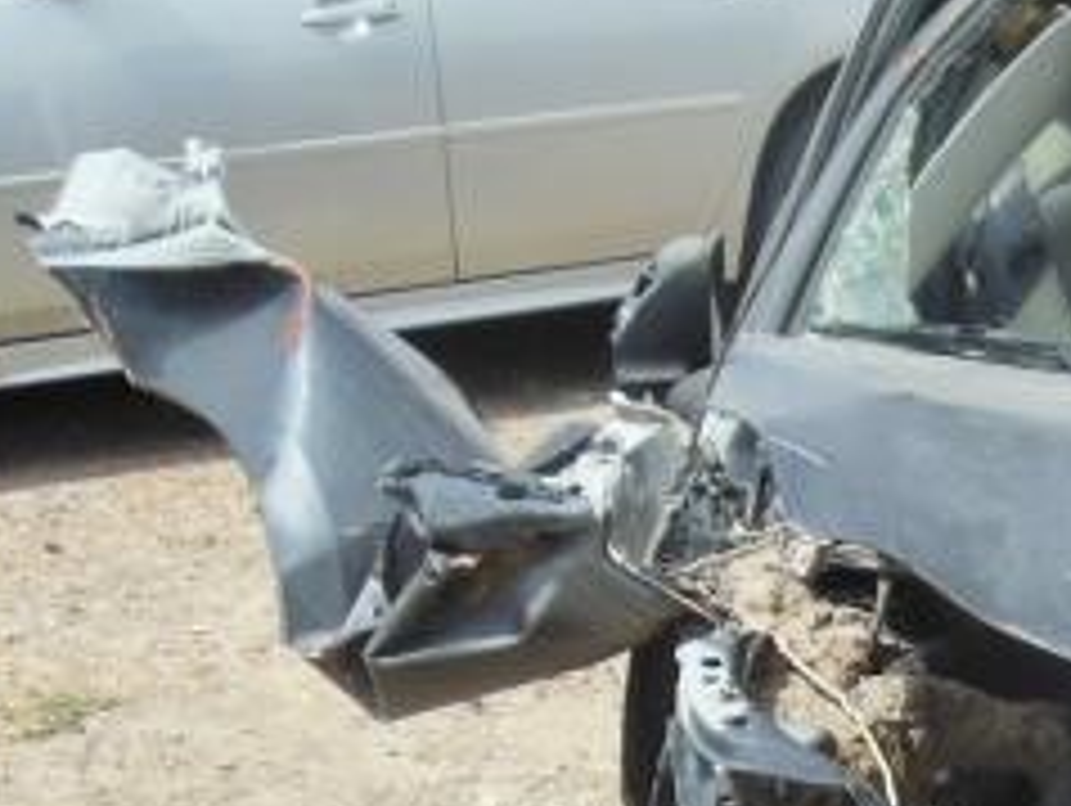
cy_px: 1108
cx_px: 1166
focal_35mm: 84
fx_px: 2602
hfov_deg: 22.1
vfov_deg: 16.4
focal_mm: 4.5
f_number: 3.2
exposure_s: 1/1000
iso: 125
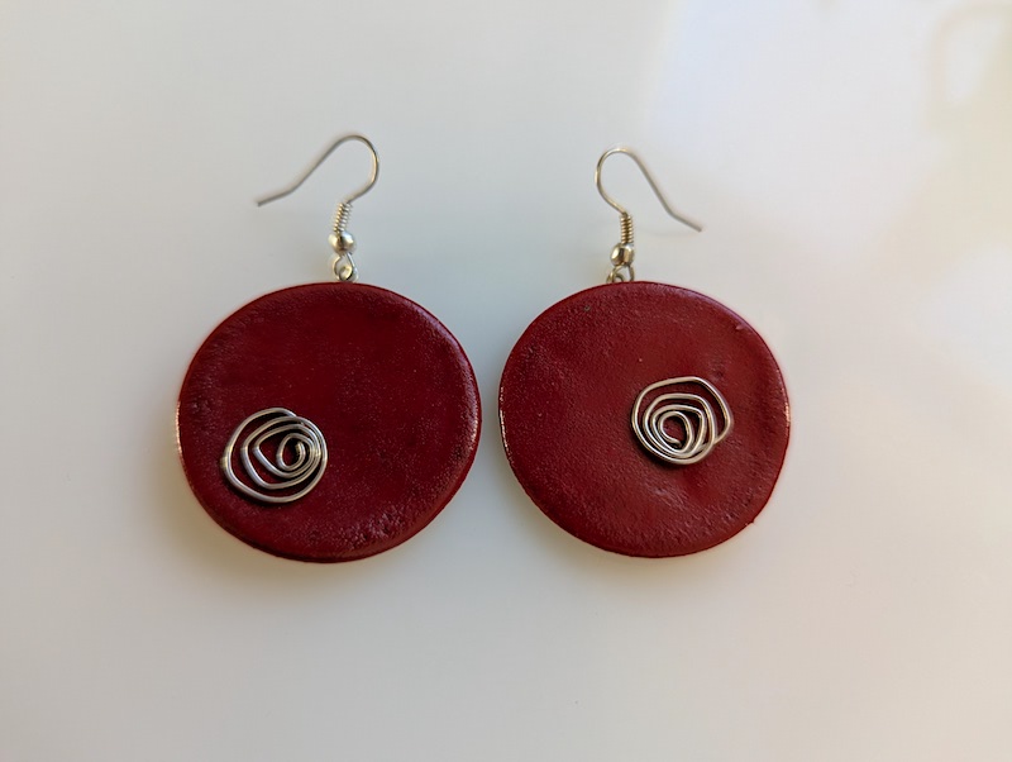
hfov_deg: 71.5
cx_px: 506
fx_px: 702
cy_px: 381
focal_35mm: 24
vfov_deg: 56.9
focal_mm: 6.81
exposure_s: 1/65.8
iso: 68
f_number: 1.85
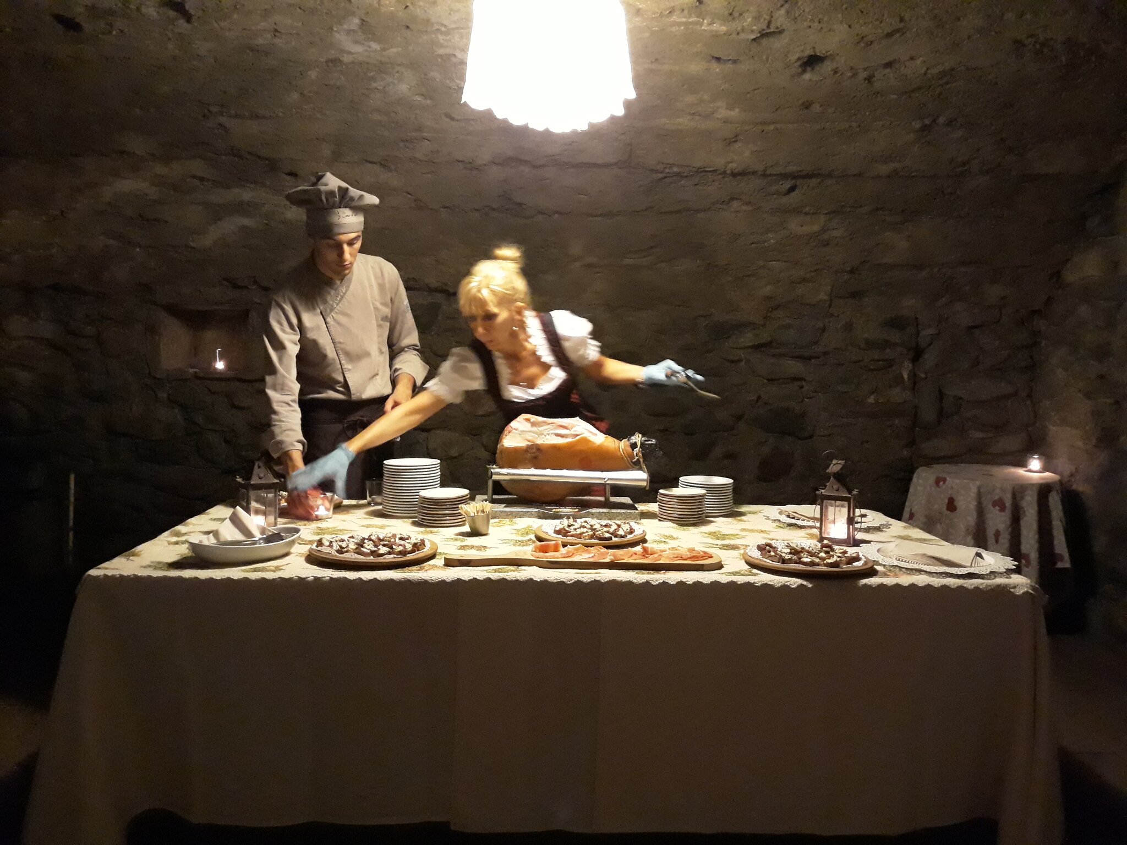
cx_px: 564
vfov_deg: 51.4
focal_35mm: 27
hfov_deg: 65.3
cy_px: 422
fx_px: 879
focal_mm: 3.71
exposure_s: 1/10
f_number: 1.7
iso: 800
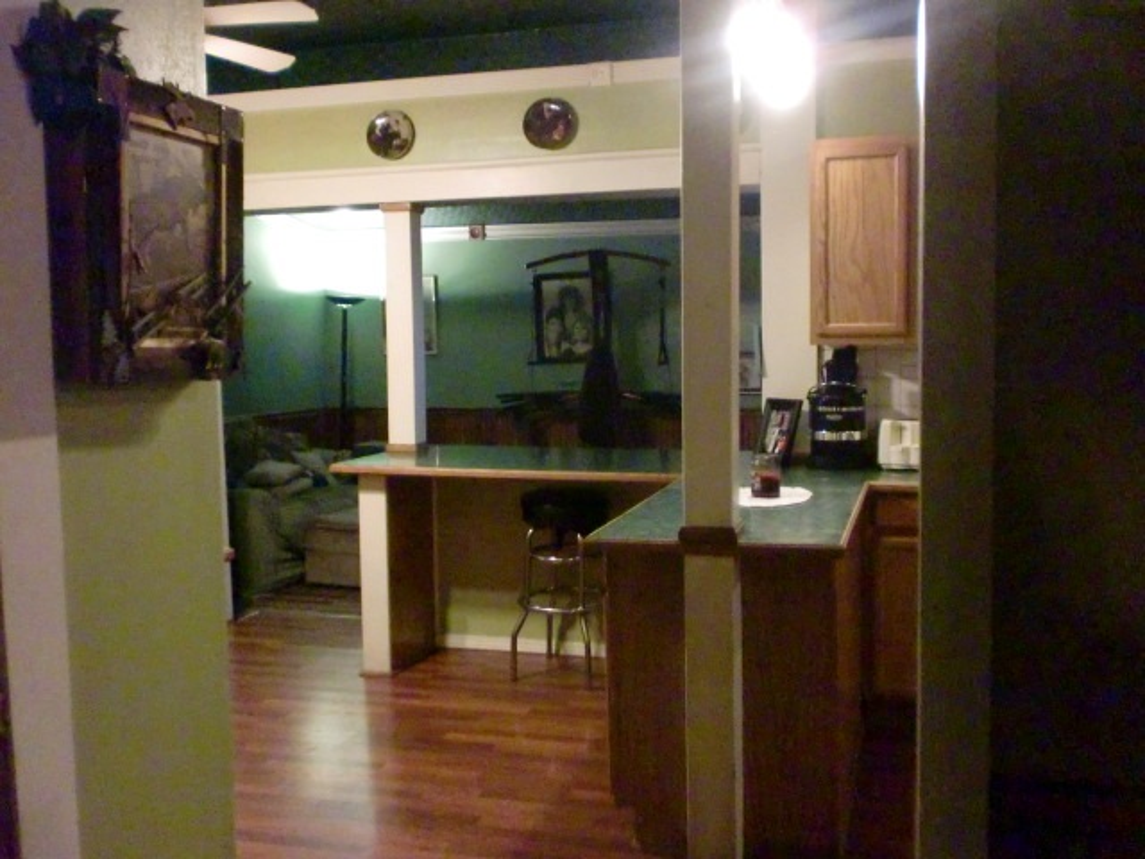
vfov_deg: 40.7
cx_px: 572
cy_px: 430
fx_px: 1158
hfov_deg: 52.6
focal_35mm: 35
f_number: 3.1
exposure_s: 1/60
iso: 1250
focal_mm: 6.3
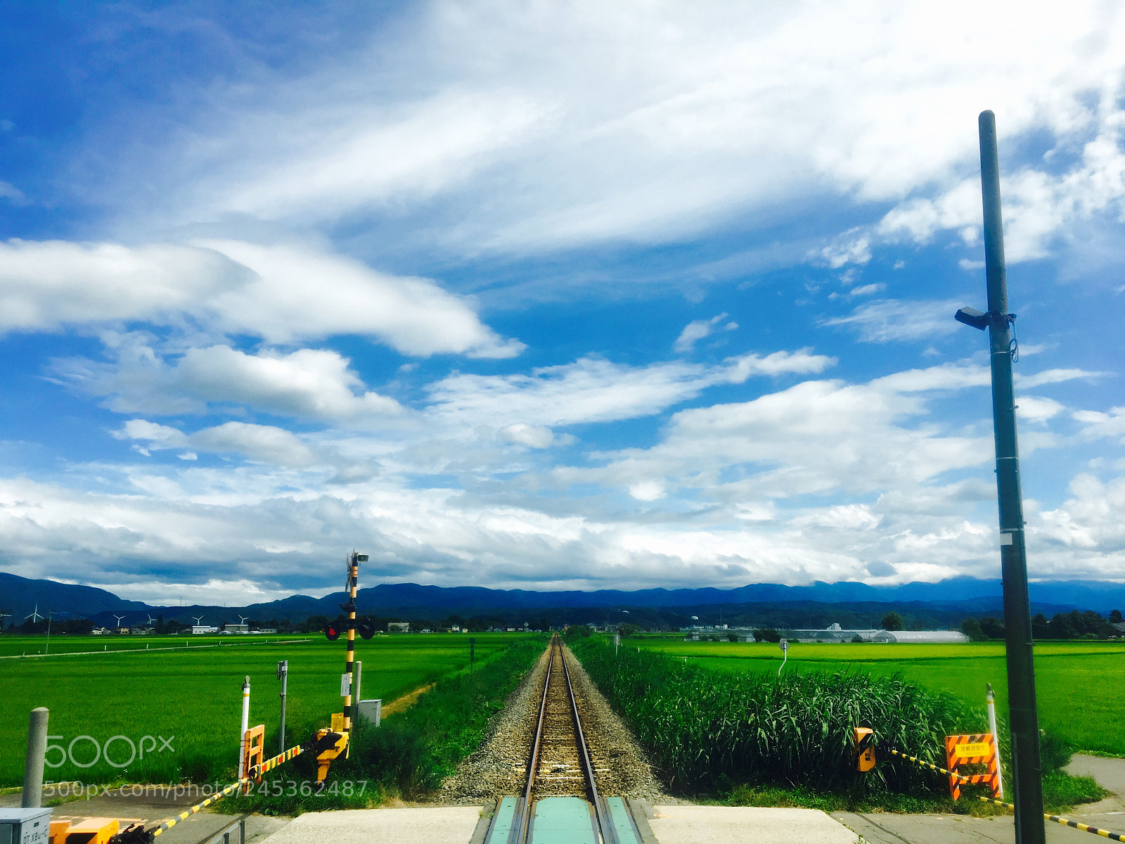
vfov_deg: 48.2
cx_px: 562
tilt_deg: +14.8
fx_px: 942
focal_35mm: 29
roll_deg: +0.8
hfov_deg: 61.7
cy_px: 422
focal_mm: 4.15
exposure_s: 1/1923
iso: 25
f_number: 2.2
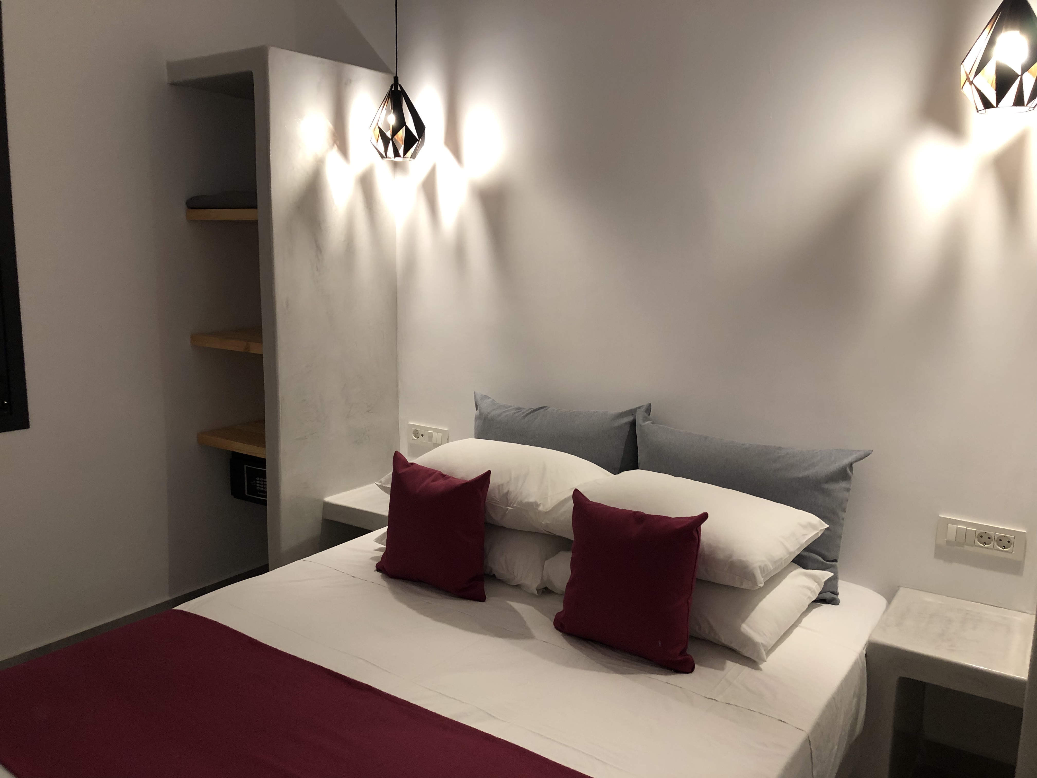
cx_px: 518
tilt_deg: -10.0
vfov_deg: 49.7
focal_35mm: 28
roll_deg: -0.6
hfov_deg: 63.4
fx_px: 839
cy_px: 389
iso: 50
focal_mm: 4
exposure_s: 1/17
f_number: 1.8
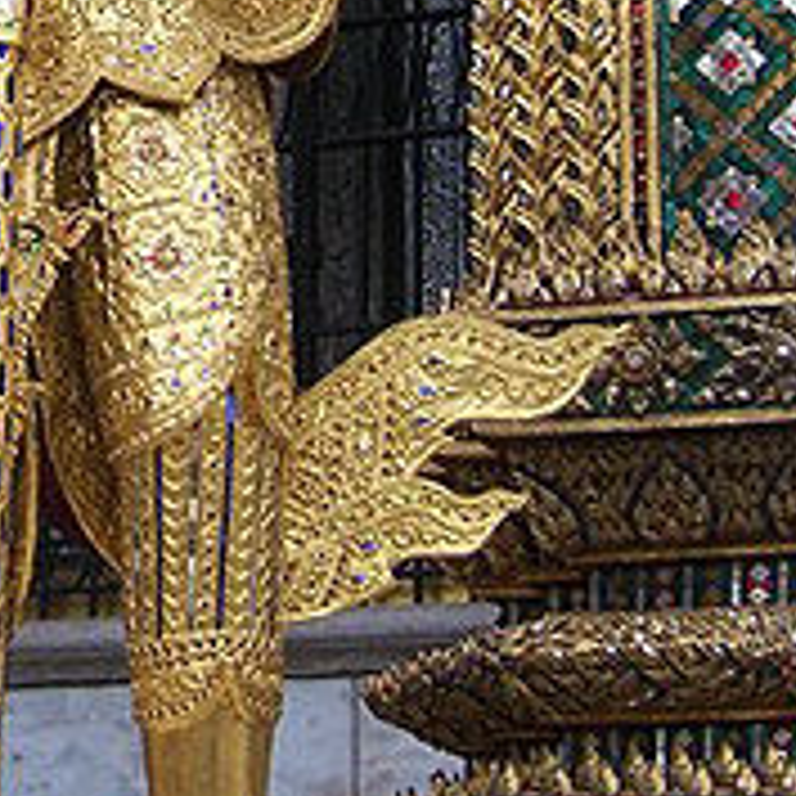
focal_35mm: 145
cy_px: -56
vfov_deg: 11.9
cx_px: -72
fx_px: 3772
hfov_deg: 11.9
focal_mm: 9.3
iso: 80
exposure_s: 1/640
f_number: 3.4
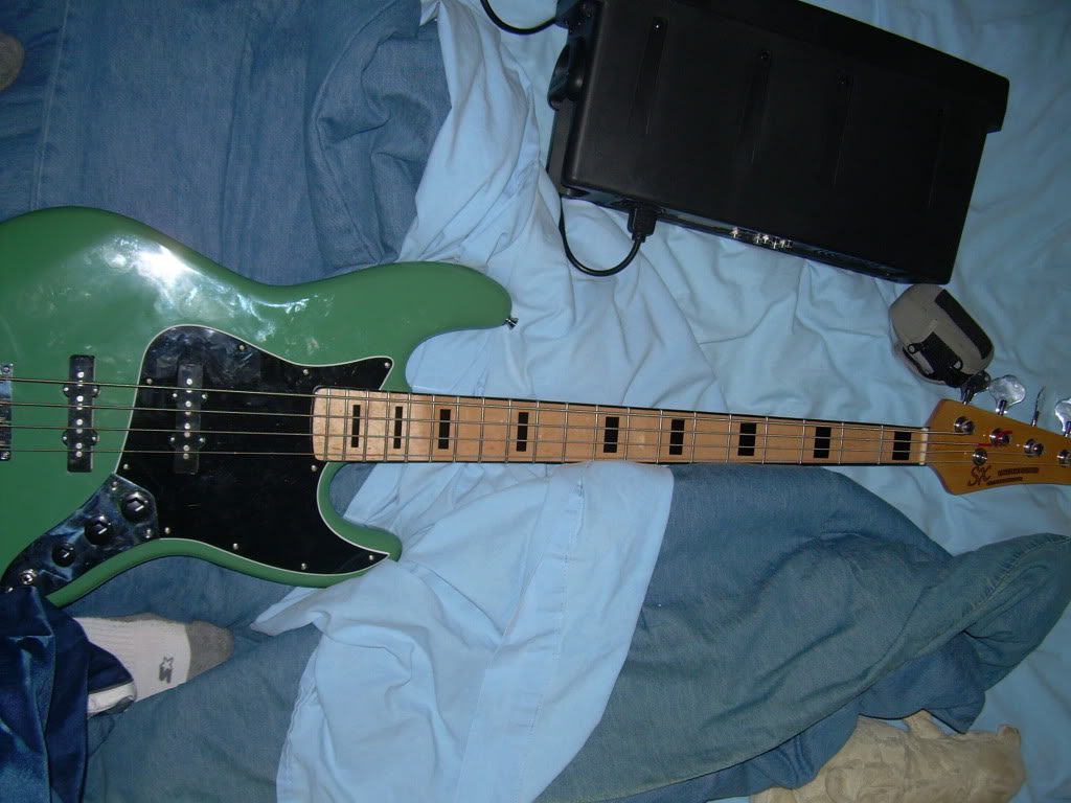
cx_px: 536
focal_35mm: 38
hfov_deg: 49.0
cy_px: 402
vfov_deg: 37.7
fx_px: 1176
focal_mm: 6.3
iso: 50
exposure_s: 1/60
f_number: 2.8
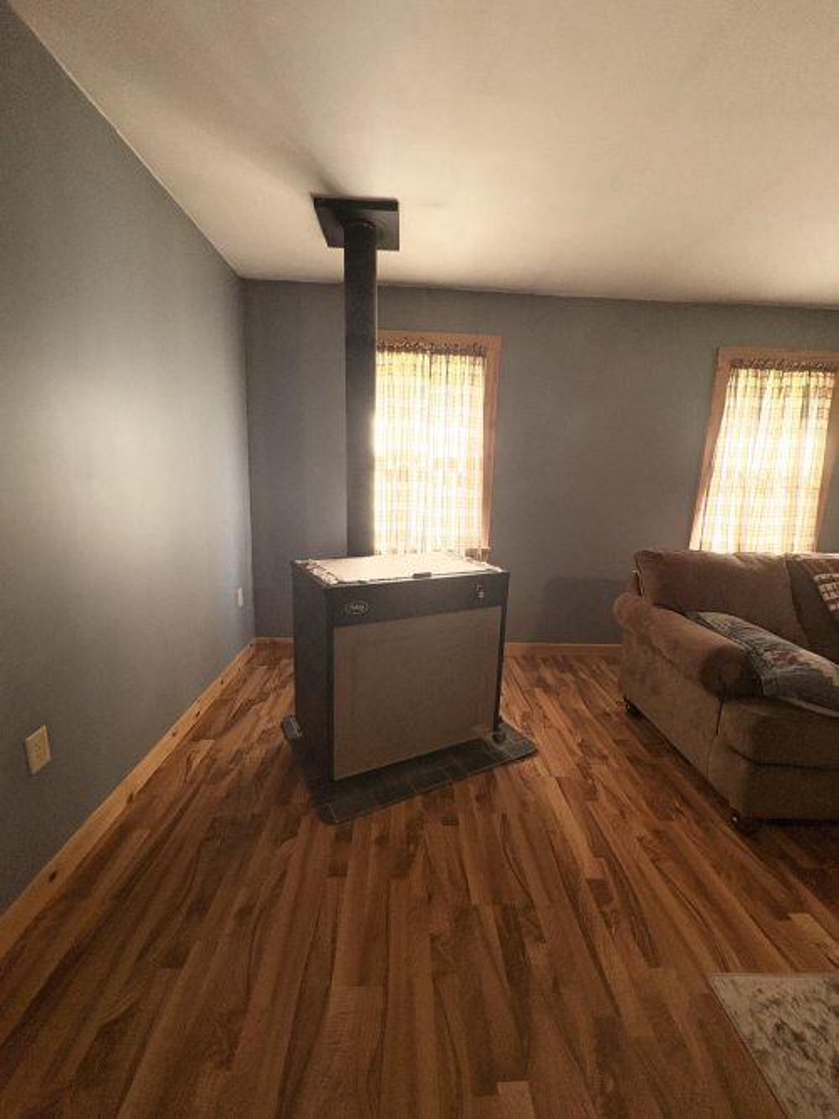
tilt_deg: -9.9
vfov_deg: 102.1
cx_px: 420
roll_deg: -2.0
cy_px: 560
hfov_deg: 85.7
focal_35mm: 14
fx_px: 453
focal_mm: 2.22
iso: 320
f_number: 2.2
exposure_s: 1/60
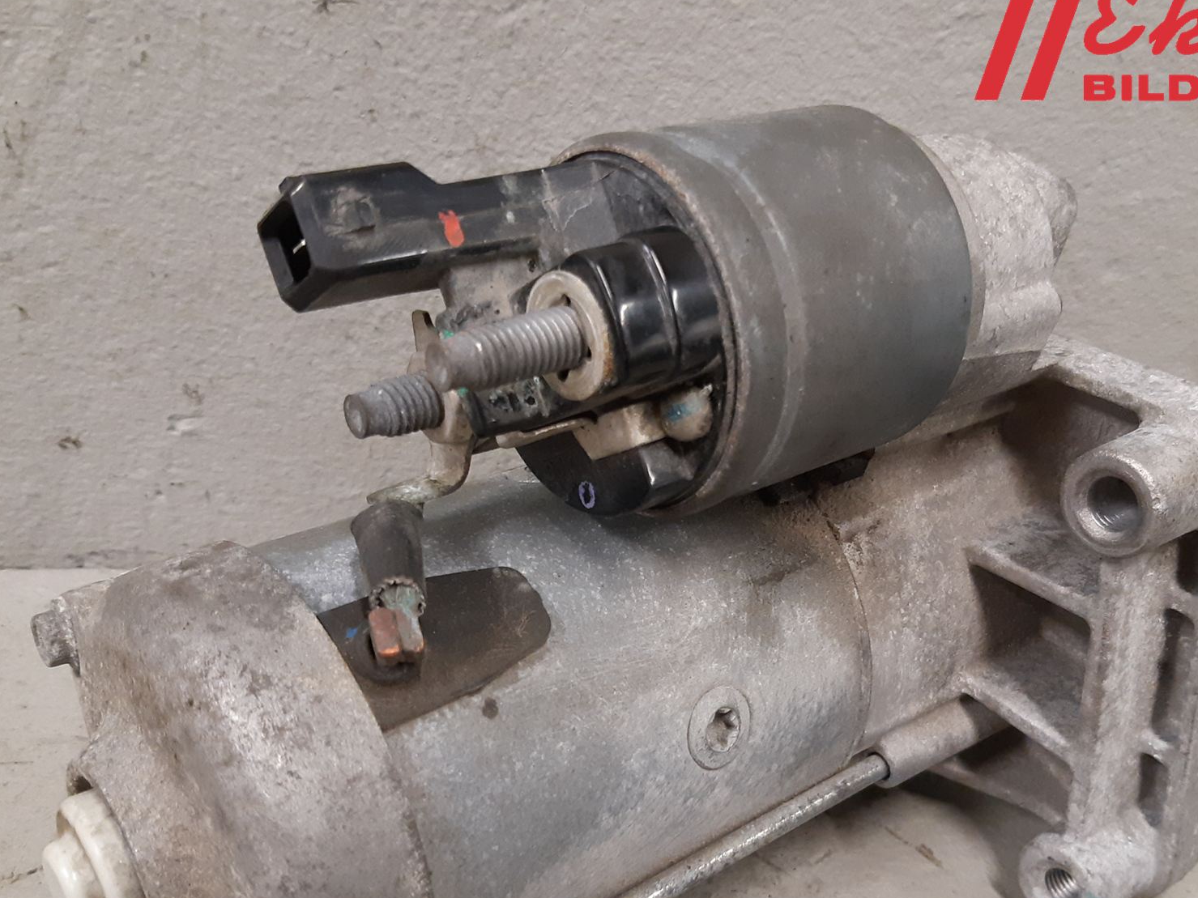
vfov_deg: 39.3
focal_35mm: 36
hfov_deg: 51.3
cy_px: 585
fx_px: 1246
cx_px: 642
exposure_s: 1/50
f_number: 1.7
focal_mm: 3.93
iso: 250
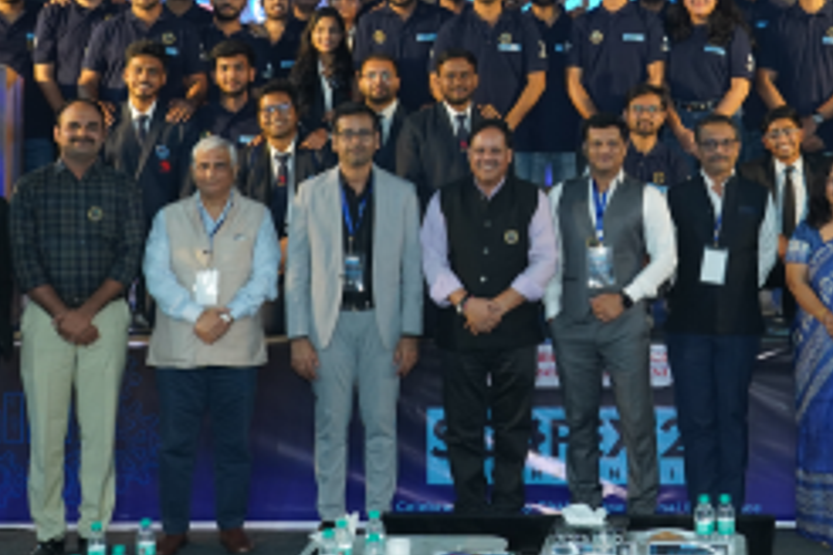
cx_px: 623
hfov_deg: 29.6
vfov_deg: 19.8
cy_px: 25
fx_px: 1550
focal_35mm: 67
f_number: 5
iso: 2000
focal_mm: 33
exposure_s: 1/160
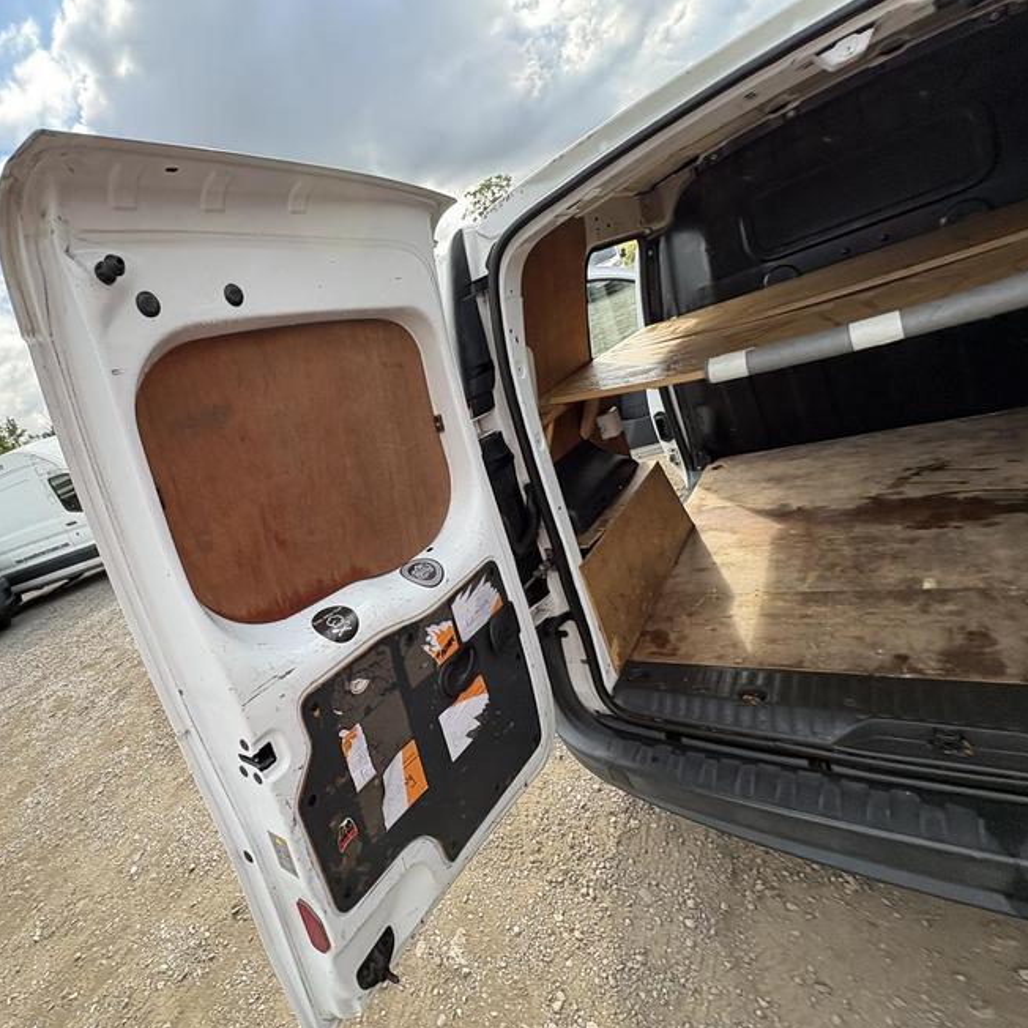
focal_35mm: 17
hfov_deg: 82.2
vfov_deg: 84.0
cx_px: 377
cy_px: 505
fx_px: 571
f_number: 2.2
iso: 64
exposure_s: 1/346
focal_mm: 2.22
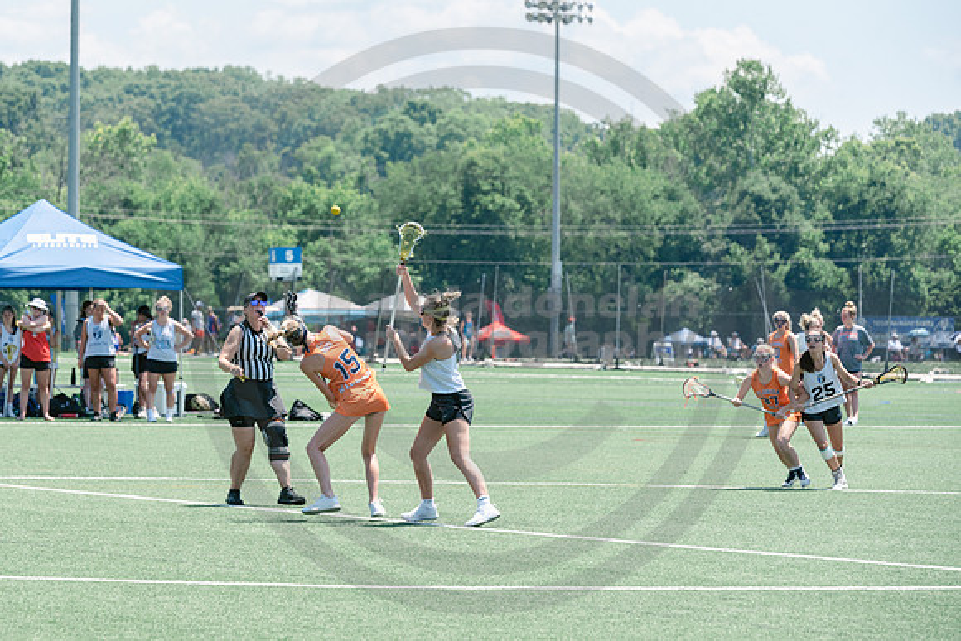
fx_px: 5297
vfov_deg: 6.9
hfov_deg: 10.4
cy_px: 256
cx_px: 388
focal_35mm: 198
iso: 400
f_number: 5.6
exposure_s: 1/2000
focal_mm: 165
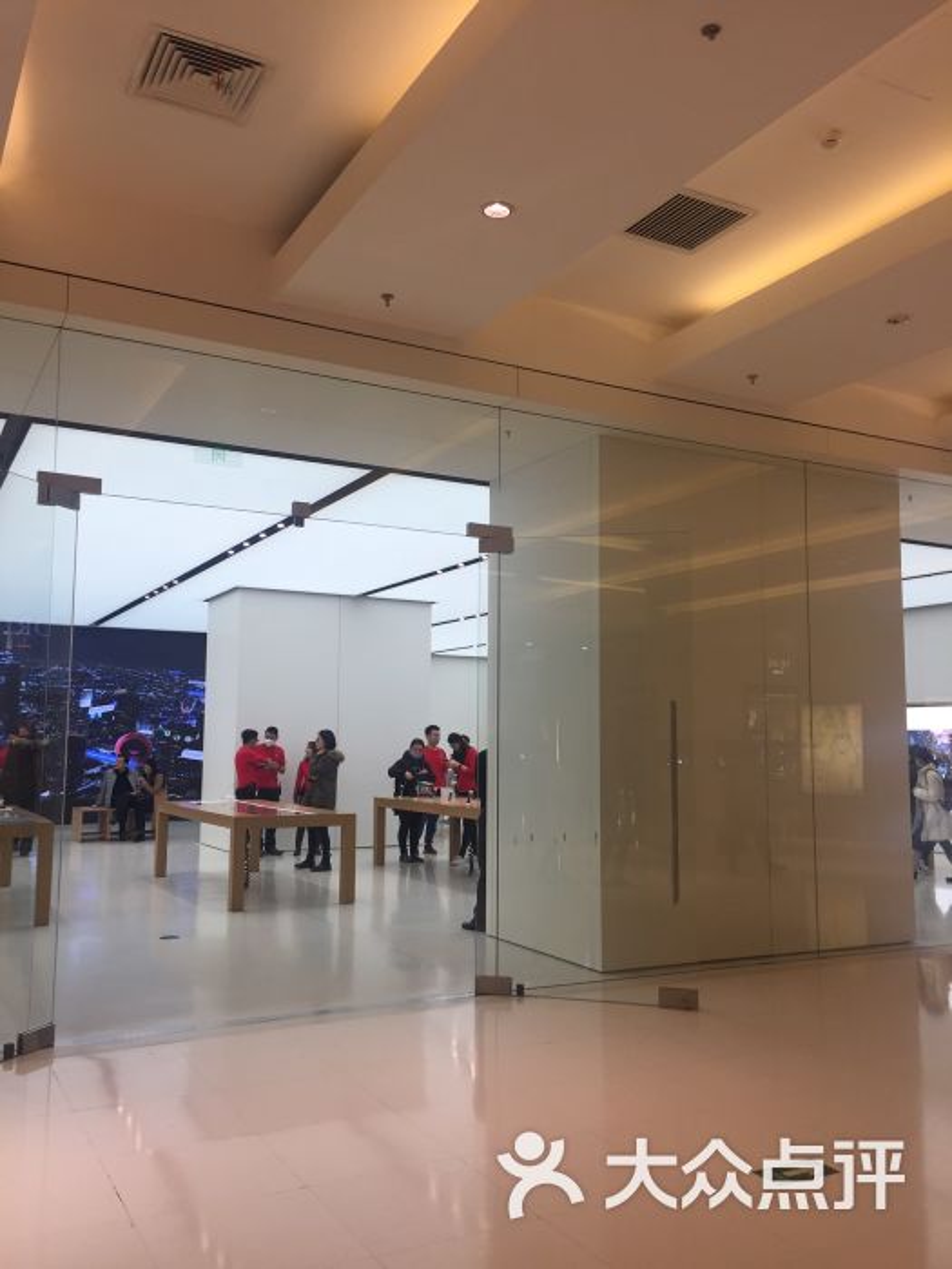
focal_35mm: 29
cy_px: 634
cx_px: 476
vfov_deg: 61.7
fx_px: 1063
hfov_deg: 48.2
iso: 40
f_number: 2.2
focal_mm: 4.15
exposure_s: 1/100
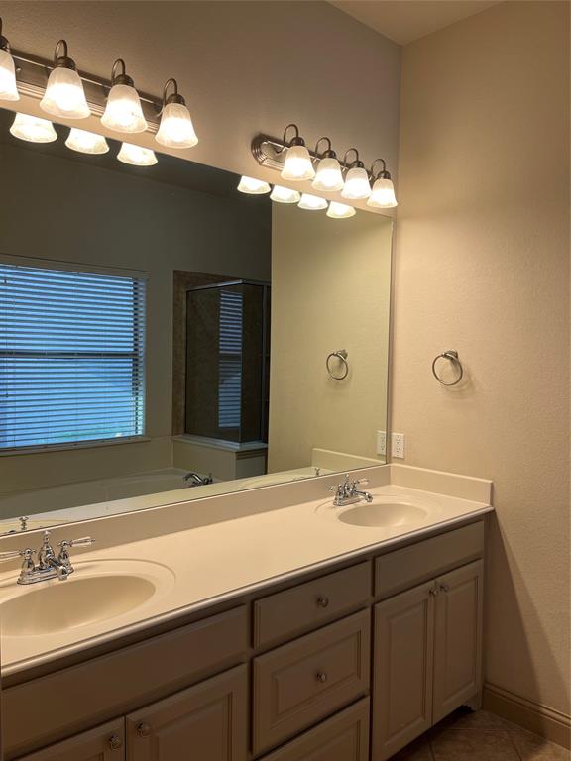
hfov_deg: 53.1
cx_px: 286
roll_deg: -0.7
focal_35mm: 26
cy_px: 380
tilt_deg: -2.8
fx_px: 572
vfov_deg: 67.3
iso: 40
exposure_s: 1/120
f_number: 1.6
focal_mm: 5.1
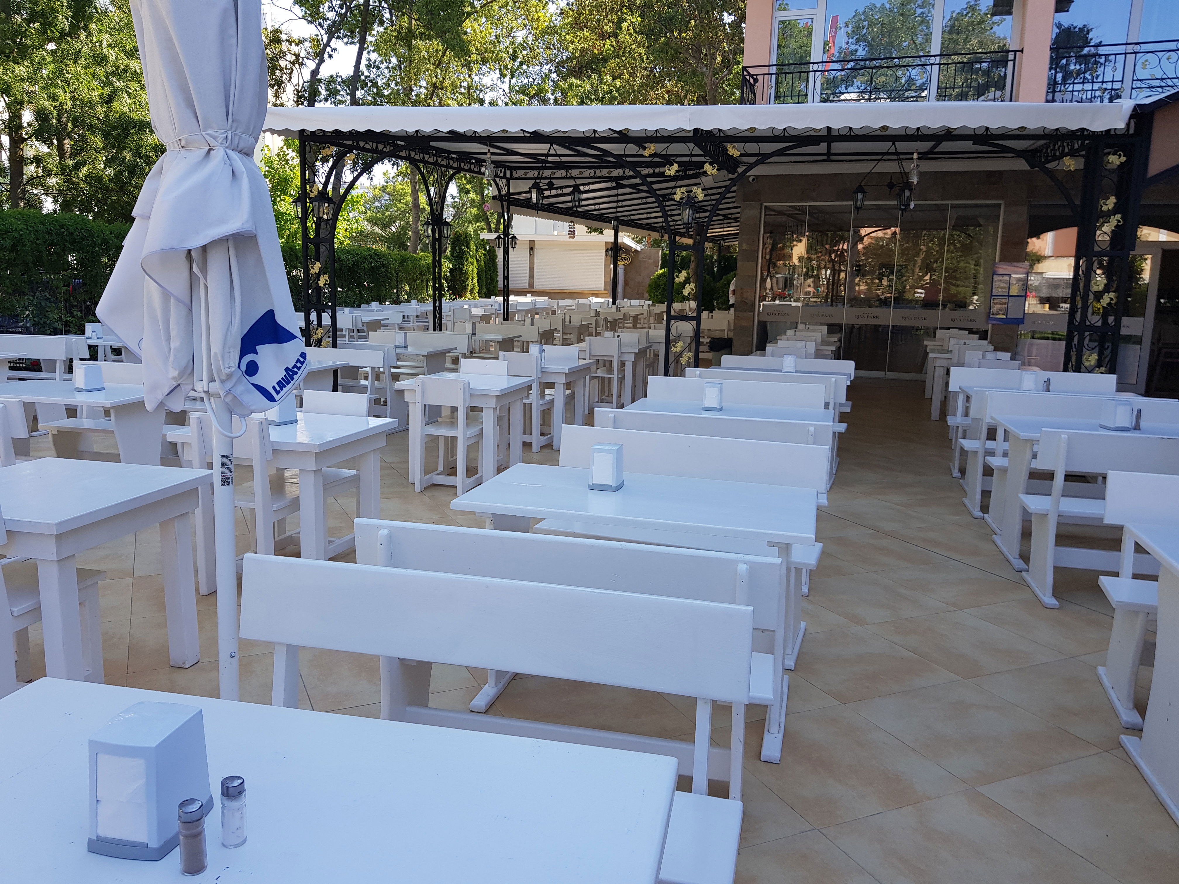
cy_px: 442
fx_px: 886
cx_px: 590
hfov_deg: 67.3
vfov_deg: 53.1
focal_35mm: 26
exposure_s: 1/518
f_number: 1.7
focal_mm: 4.2
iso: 40
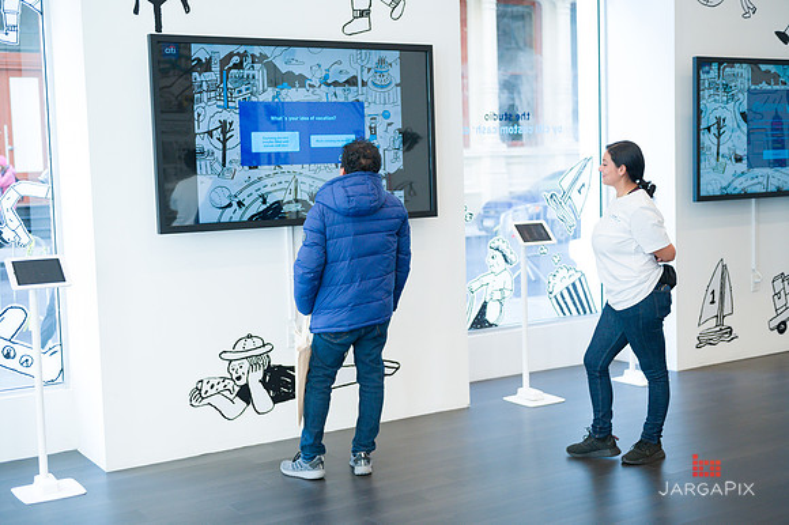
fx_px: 1051
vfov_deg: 28.0
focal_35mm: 48
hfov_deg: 41.1
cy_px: 262
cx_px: 394
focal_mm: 48
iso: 2500
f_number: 3.5
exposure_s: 1/500
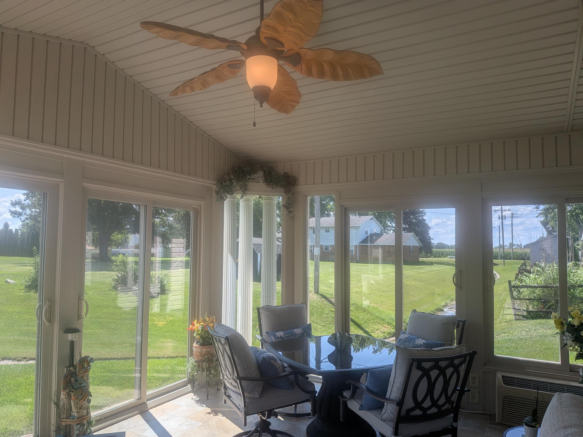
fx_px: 404
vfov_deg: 56.8
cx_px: 292
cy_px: 218
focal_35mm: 24
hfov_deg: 71.6
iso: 30
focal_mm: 4.53
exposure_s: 1/743
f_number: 1.7
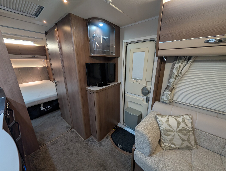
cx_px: 113
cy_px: 86
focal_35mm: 12
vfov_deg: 94.6
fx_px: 78
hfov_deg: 110.5
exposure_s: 1/28.4
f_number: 1.7
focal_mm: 2.02
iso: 112
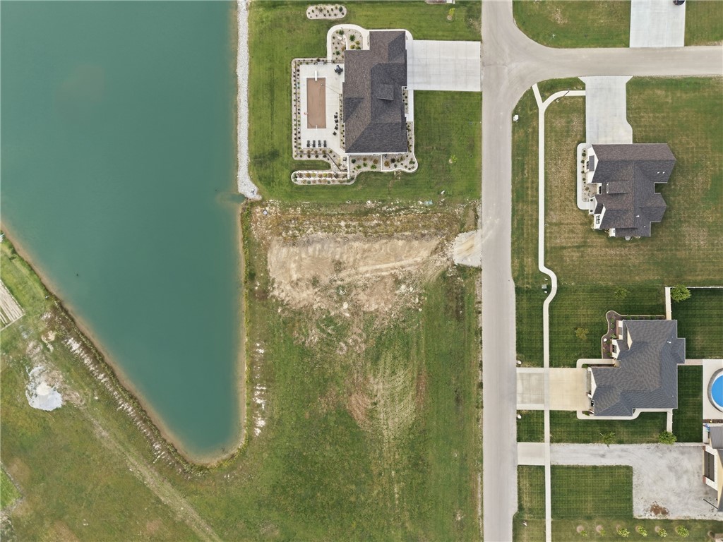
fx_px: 501
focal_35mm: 24
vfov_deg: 56.8
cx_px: 362
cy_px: 271
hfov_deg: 71.6
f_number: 1.8
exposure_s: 1/125
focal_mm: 8.7
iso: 100
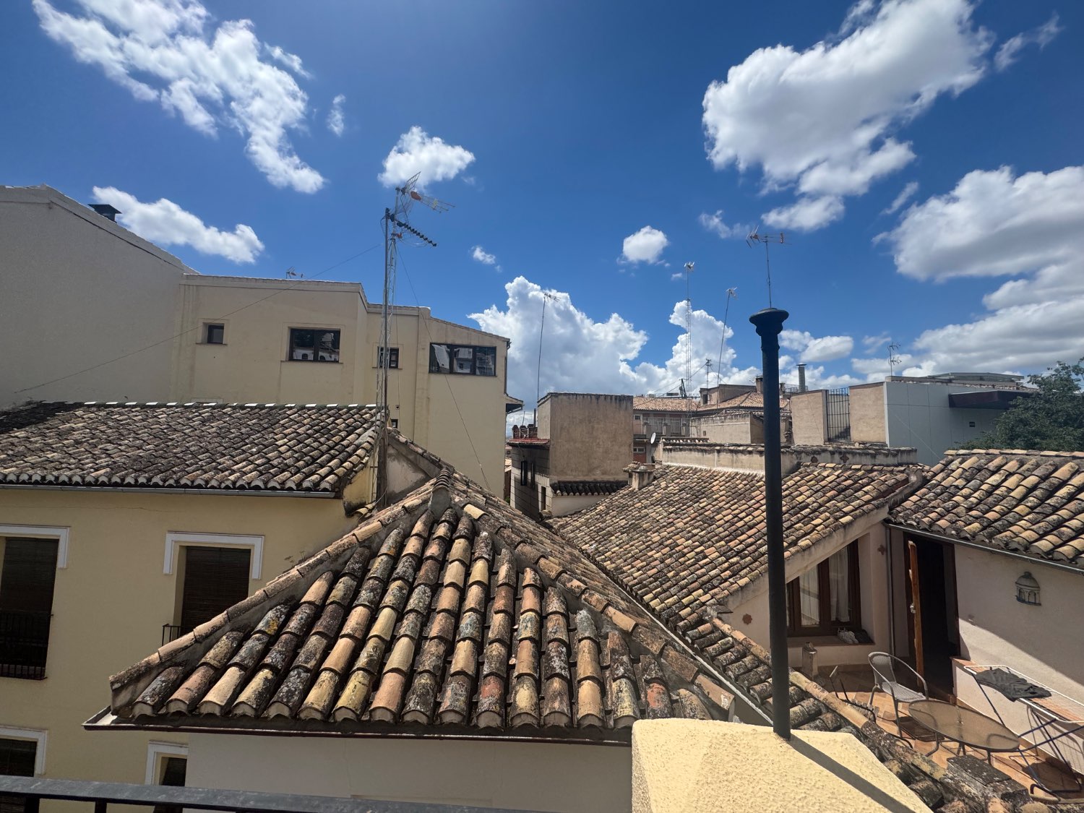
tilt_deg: +5.4
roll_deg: -1.3
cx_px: 542
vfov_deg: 85.7
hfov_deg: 102.1
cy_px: 406
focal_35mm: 14
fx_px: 438
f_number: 2.2
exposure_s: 1/3546
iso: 50
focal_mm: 2.22
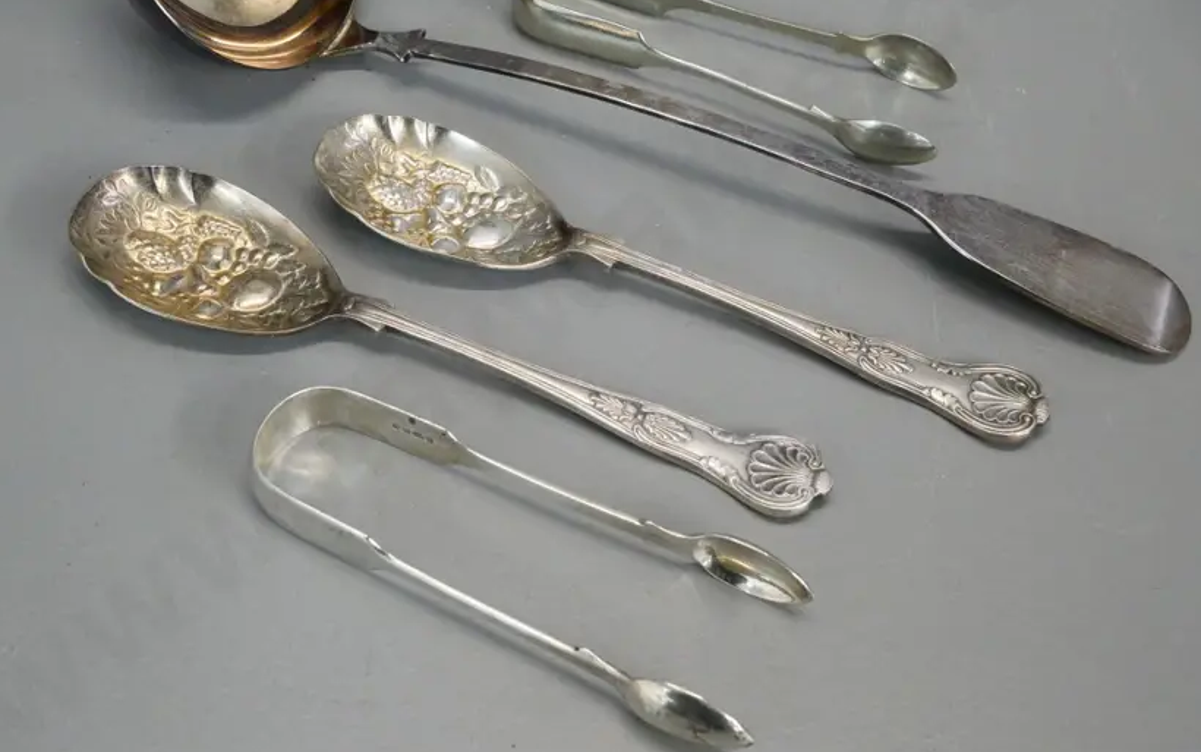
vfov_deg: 28.5
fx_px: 1473
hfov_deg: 44.3
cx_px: 586
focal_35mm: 45
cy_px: 274
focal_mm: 17
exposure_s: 1/100
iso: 3200
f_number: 5.6
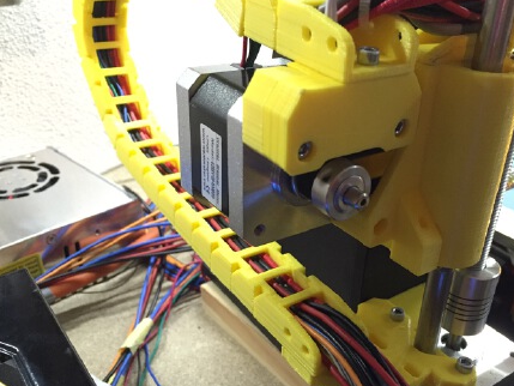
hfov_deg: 51.1
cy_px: 230
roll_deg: -5.5
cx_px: 300
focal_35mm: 36
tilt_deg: -30.1
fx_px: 535
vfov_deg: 39.5
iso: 250
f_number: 2.2
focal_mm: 4.15
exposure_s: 1/24
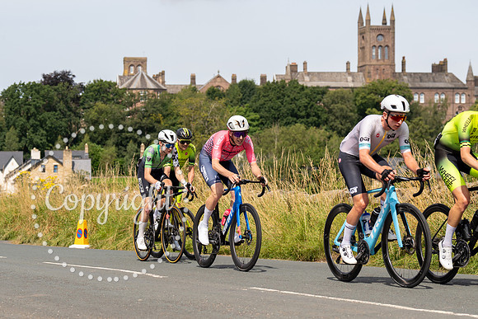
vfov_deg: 13.8
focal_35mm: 99
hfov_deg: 20.6
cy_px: 141
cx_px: 215
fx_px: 1313
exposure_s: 1/800
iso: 100
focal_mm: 75
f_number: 4.5
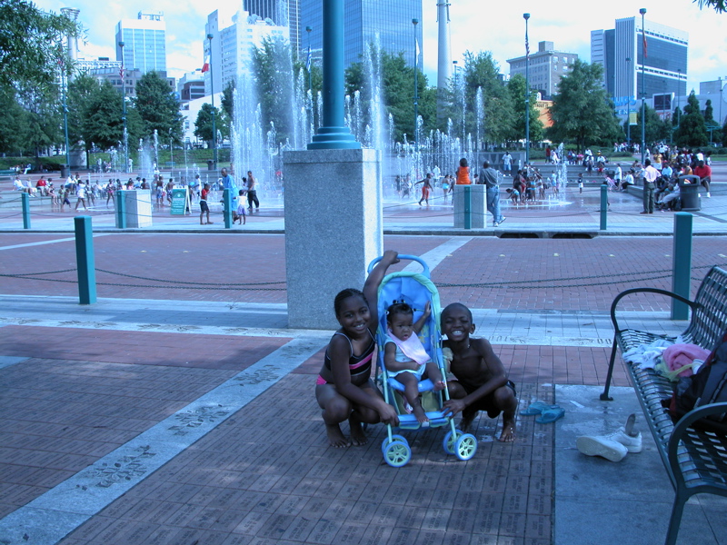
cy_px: 272
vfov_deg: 40.7
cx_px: 364
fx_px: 735
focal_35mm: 35
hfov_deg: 52.6
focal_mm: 8.9
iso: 100
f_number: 6.3
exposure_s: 1/244
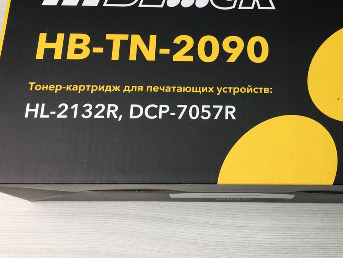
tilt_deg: -68.3
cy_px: 50
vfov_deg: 27.9
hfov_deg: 36.9
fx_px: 505
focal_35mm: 51
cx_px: 242
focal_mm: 4.15
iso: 32
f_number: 2.2
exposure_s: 1/100
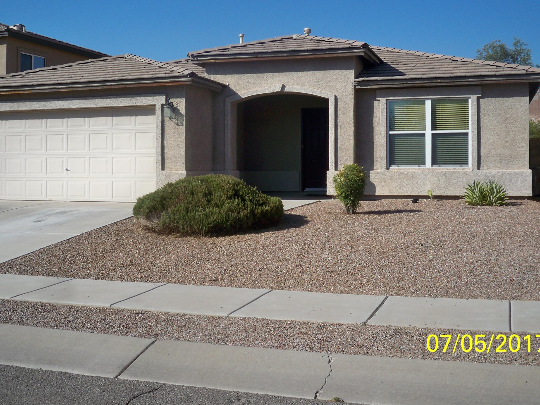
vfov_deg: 32.7
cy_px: 154
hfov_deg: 42.9
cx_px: 260
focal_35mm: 44
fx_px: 686
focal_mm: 6.3
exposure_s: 1/640
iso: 64
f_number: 4.7
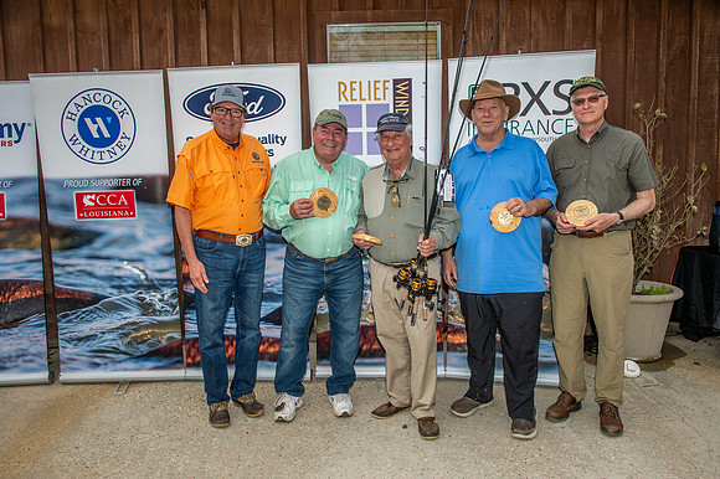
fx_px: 540
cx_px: 360
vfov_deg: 47.9
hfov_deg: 67.4
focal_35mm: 27
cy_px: 240
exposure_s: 1/200
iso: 160
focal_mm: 27
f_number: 6.3
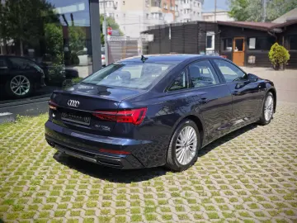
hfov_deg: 52.6
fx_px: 300
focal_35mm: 35
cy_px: 112
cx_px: 148
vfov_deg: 40.7
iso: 50
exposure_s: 1/2281
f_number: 1.4
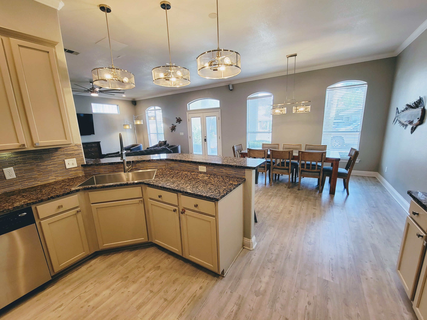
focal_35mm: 13
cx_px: 214
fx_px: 160
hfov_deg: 106.2
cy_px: 160
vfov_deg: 89.9
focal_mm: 2.2
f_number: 2.2
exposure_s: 1/59
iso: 125
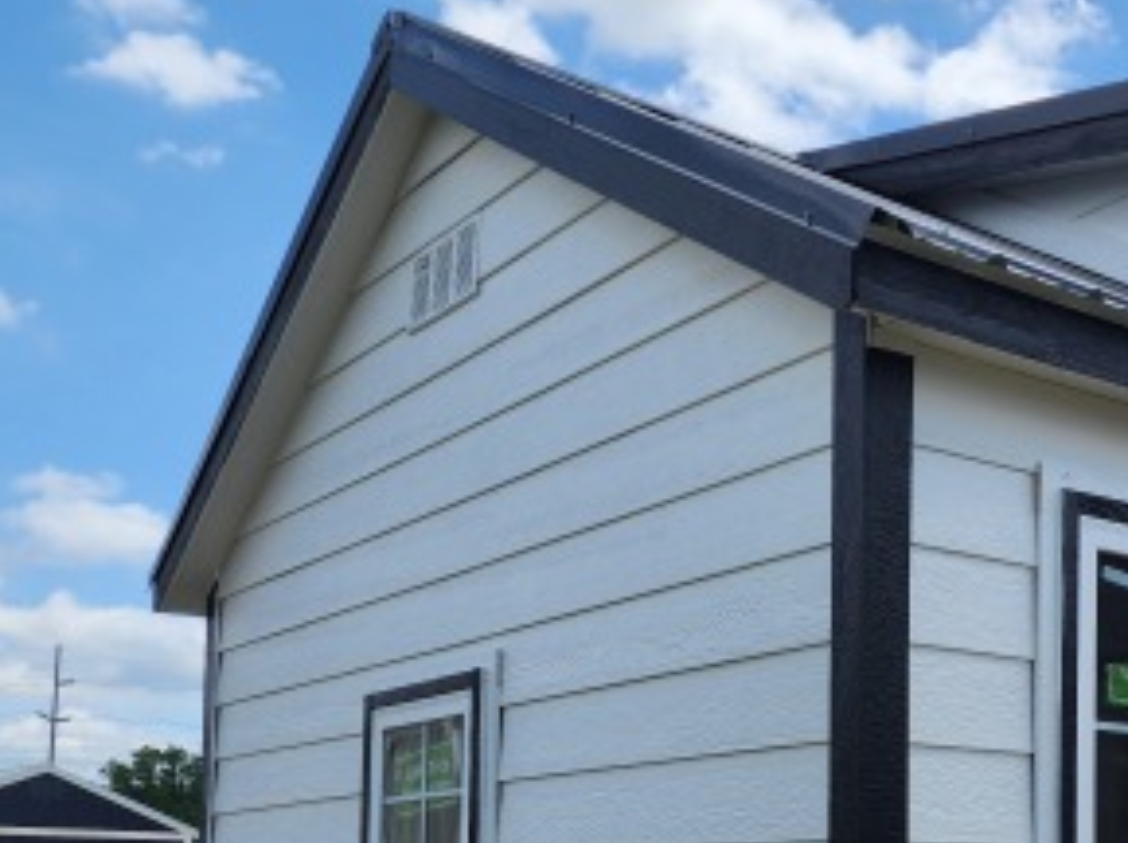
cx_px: 952
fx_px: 1660
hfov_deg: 35.9
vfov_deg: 27.1
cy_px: 812
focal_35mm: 51
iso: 12
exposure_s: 1/1354
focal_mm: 6.4
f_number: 1.8
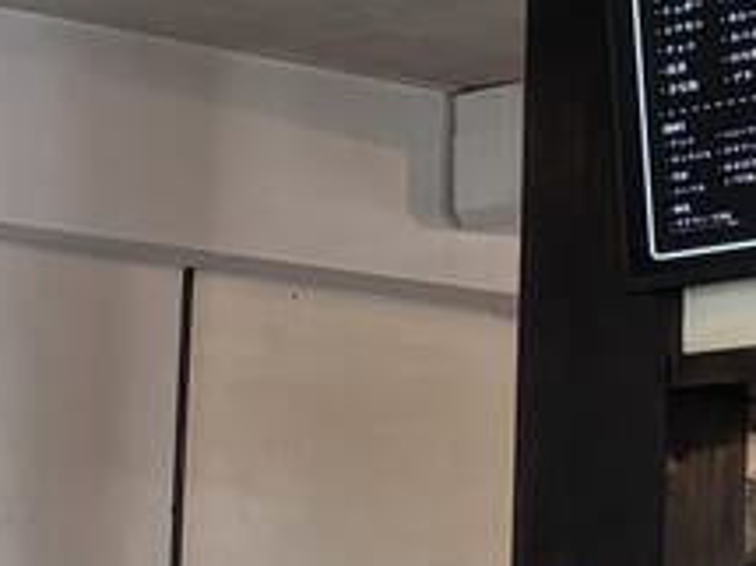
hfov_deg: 9.8
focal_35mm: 155
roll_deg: -0.6
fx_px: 3383
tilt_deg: -1.1
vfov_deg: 9.2
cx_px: -1484
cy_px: 946
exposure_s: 1/120
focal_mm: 5.96
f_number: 1.6
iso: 80
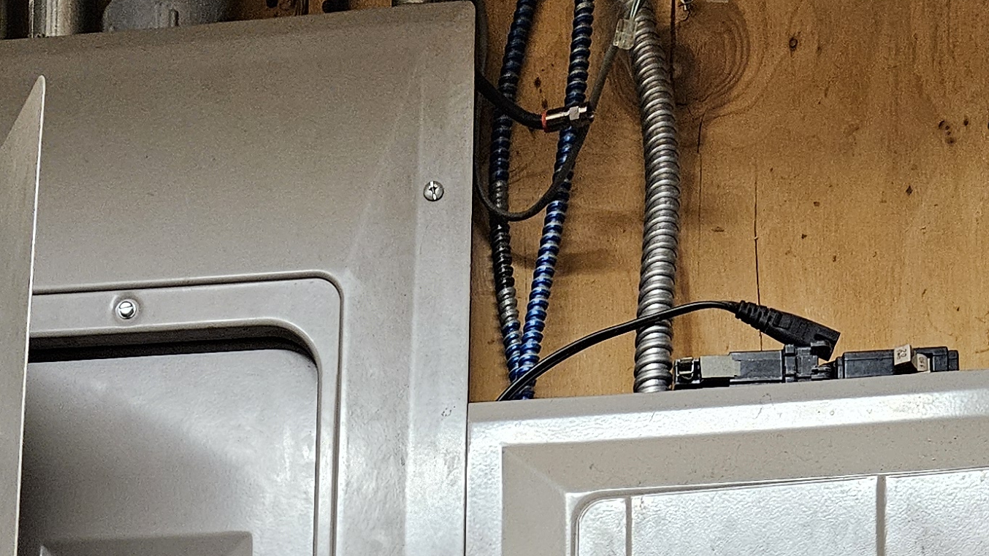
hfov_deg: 28.5
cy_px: 1061
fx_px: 1941
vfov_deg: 14.1
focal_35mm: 74
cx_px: 396
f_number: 1.8
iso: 800
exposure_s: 1/120
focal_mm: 5.4
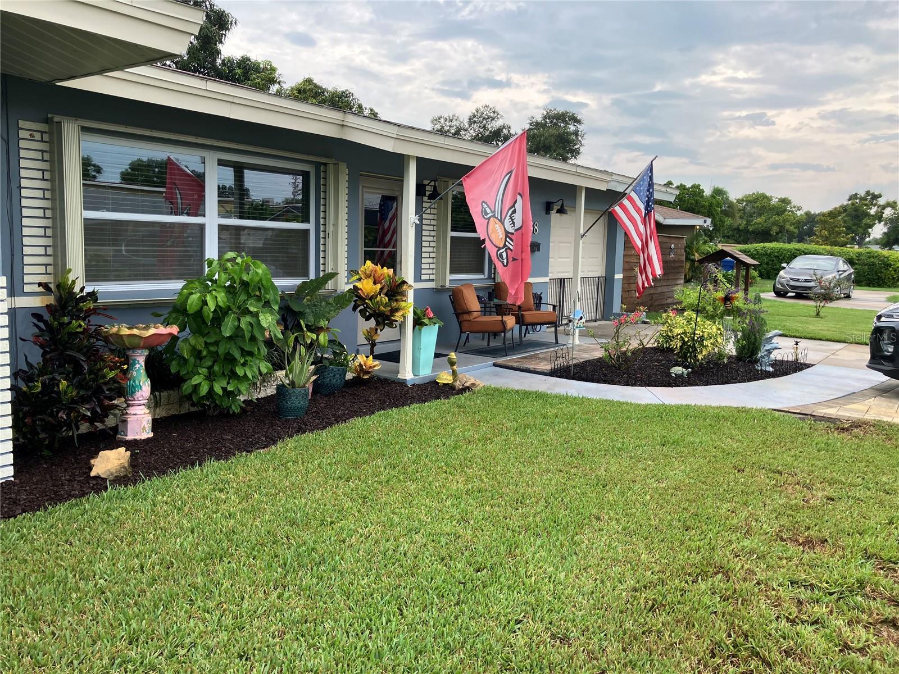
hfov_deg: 63.4
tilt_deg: -5.8
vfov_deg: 49.7
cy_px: 337
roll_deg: -1.3
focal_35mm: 28
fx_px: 727
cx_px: 450
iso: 32
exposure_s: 1/486
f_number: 1.8
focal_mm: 3.99
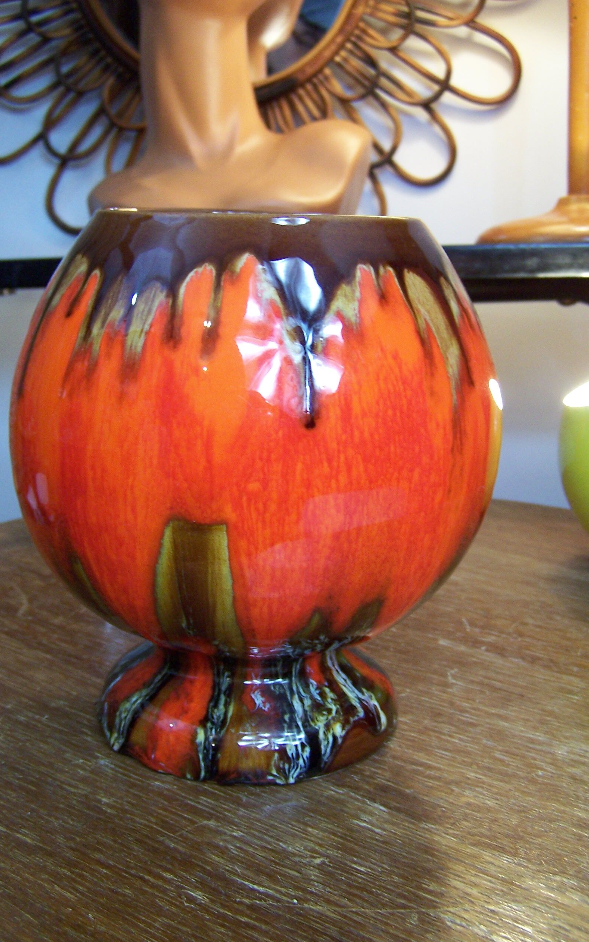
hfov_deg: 31.2
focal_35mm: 41
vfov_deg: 48.2
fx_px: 1053
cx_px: 273
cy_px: 478
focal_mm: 6.3
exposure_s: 1/30
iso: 140
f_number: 2.8
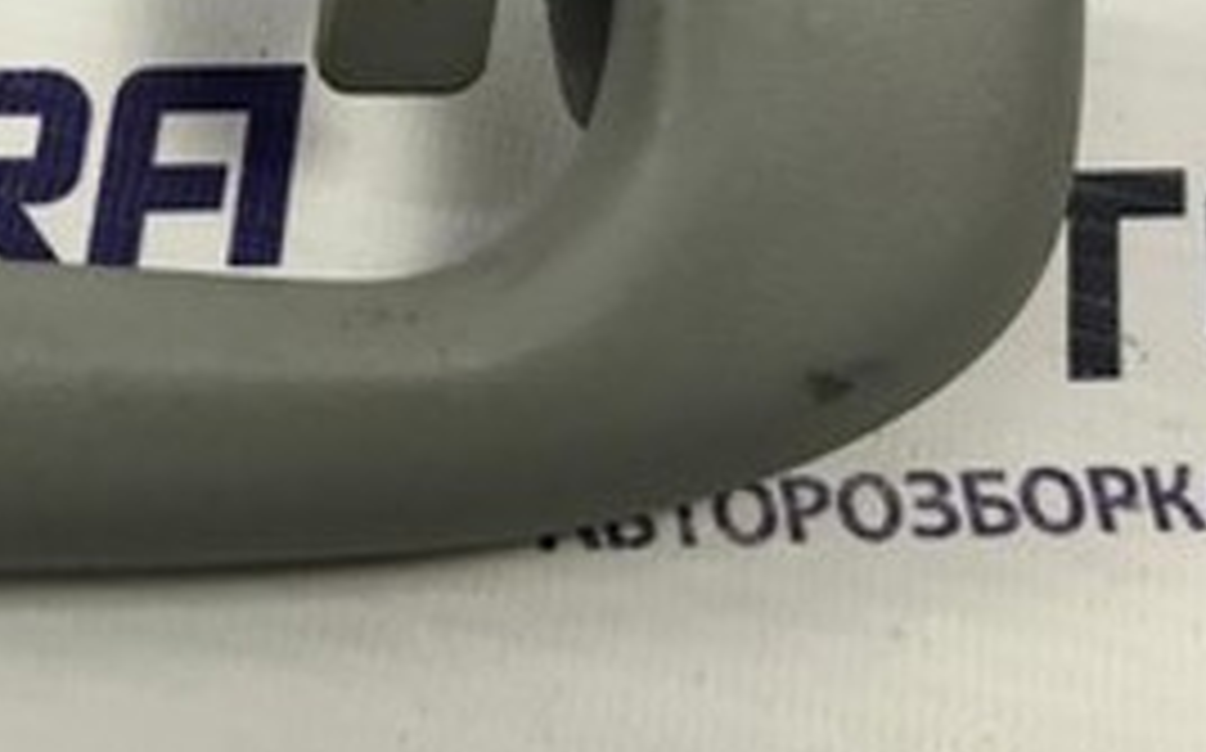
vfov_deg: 17.8
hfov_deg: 26.8
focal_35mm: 71
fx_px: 2332
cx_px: -108
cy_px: -14
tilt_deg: -64.0
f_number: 1.8
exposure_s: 1/25
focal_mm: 3.99
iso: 32
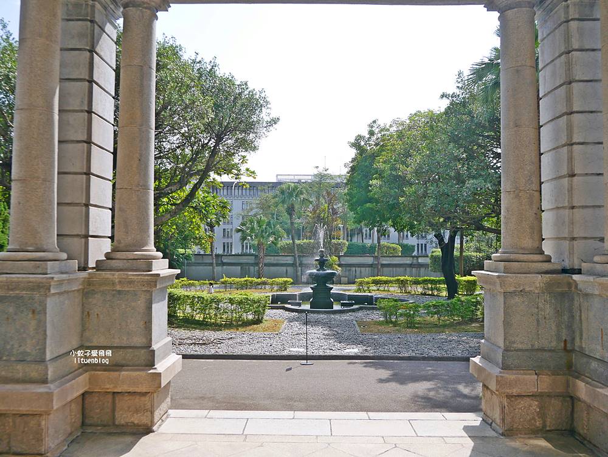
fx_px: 527
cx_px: 304
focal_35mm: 30
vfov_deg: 46.8
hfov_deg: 59.9
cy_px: 228
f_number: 4.5
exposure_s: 1/640
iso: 200
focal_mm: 15
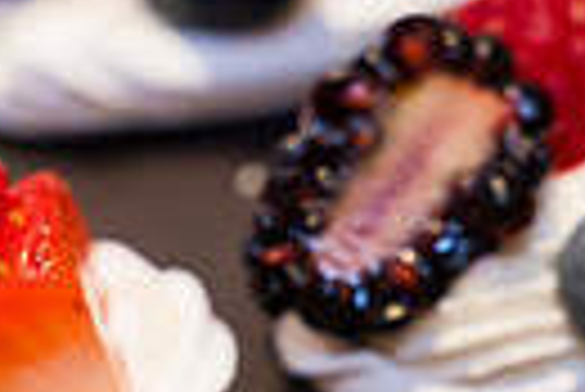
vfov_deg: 5.5
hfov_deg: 8.1
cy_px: 187
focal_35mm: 250
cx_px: -171
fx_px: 4067
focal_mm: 56
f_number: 4.5
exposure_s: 1/60
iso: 800
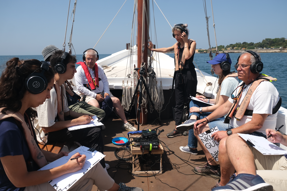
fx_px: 215
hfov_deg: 67.4
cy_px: 96
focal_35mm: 27
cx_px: 144
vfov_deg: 47.9
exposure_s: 1/600
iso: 160
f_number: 5.6
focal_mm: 18
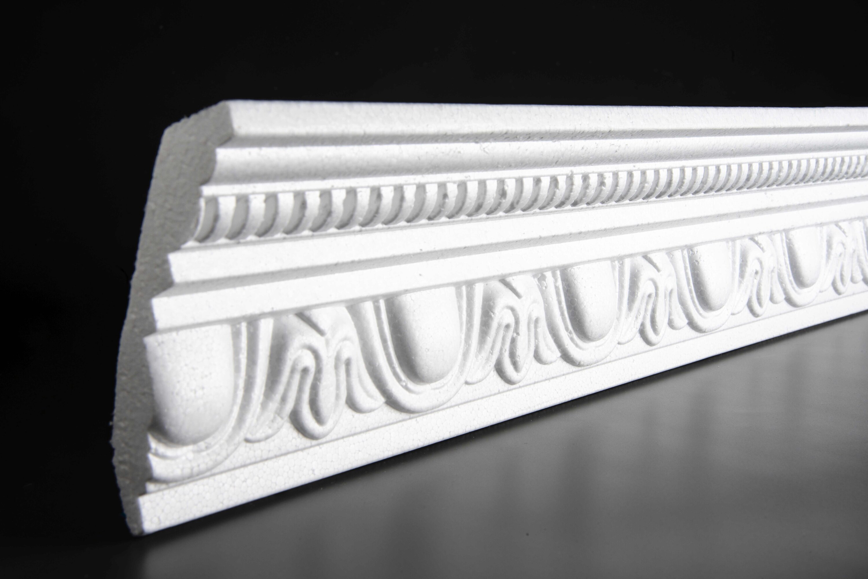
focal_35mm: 55
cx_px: 434
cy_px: 290
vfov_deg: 24.6
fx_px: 1326
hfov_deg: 36.2
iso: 100
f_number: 22
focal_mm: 55
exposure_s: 1/30
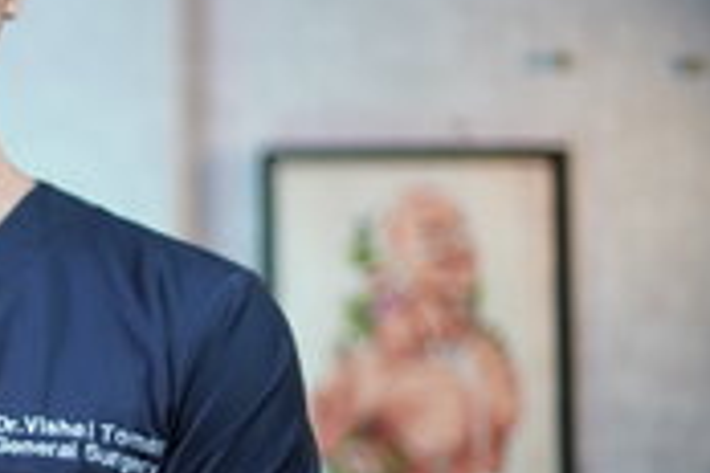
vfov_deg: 9.5
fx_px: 2840
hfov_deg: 13.9
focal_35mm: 144
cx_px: -122
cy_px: 355
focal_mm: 50
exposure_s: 1/400
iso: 250
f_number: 1.4
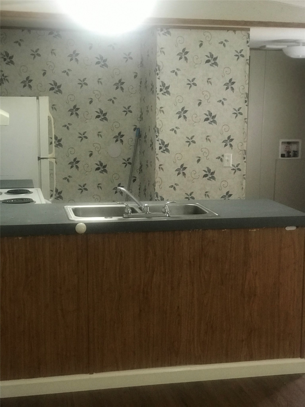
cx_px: 152
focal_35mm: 57
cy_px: 204
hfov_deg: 25.7
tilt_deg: -9.9
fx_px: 670
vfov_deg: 33.8
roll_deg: -1.1
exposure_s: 1/60
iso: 500
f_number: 2.8
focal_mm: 6.6
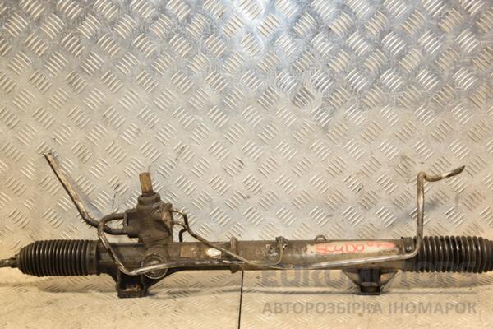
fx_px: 822
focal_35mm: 60
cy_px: 164
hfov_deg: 33.4
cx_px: 246
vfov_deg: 22.6
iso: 800
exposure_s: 1/160
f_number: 4.8
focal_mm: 40
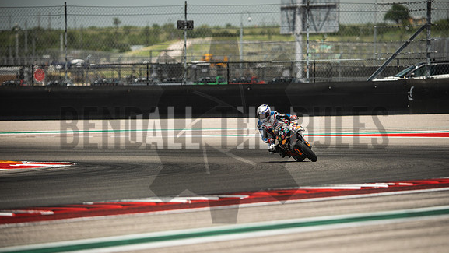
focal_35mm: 316
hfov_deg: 6.8
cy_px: 129
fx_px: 3763
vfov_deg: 3.8
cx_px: 224
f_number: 2.5
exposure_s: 1/2000
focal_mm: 200
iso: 160
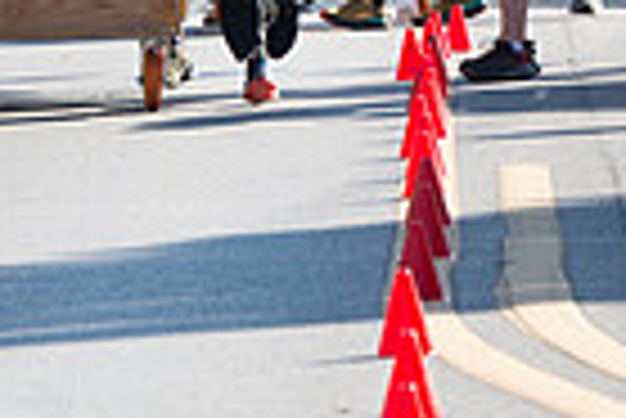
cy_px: -237
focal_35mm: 762
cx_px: 467
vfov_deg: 1.8
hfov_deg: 2.7
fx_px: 13264
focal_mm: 165
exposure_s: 1/250
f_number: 7.1
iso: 200
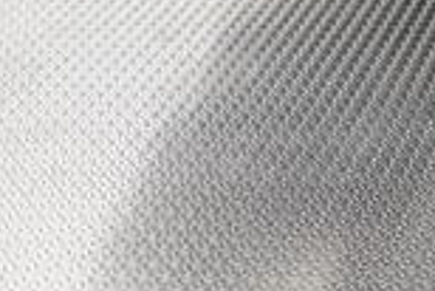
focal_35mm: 116
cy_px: -299
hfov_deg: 15.5
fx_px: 1403
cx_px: 746
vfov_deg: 10.8
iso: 4000
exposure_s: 1/320
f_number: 2.8
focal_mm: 28
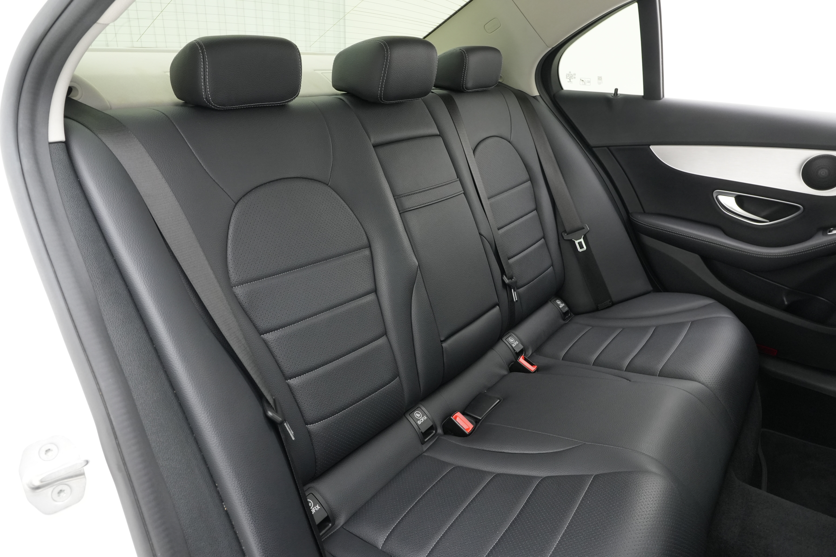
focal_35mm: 24
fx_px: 557
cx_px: 418
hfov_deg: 73.7
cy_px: 278
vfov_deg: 53.1
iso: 1000
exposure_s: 1/25
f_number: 8
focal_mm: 16
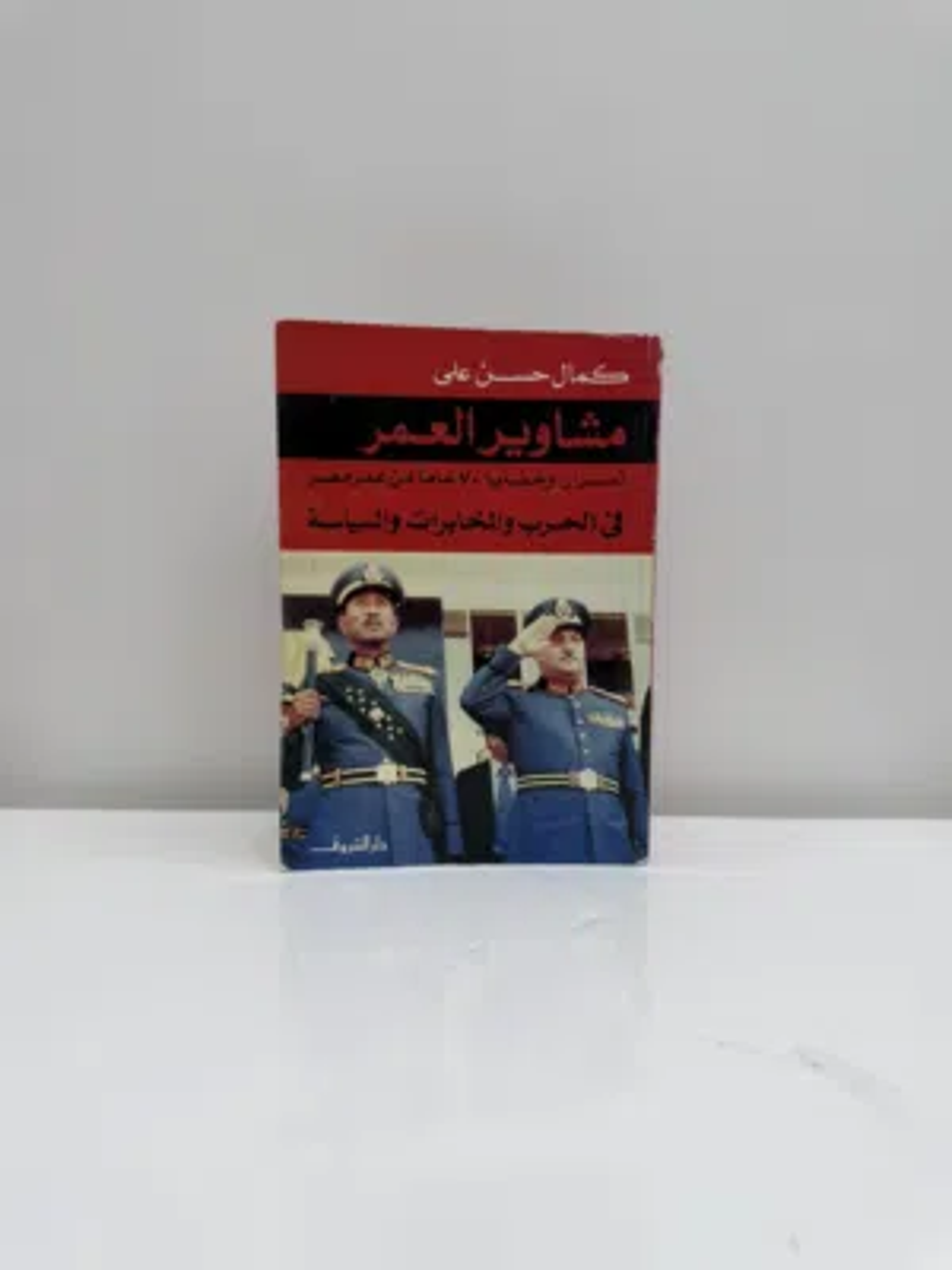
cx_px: 476
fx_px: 880
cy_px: 635
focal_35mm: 24
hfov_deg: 56.8
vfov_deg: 71.6
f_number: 1.78
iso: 80
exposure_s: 1/100
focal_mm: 6.76
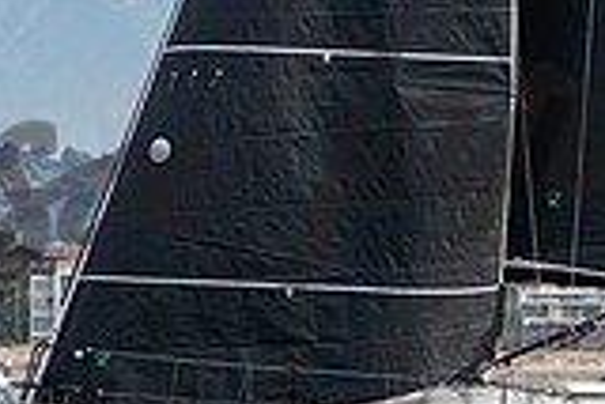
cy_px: 119
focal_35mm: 976
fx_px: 16417
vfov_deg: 1.4
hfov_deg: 2.1
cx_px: 601
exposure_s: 1/1000
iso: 125
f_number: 5.3
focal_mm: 270
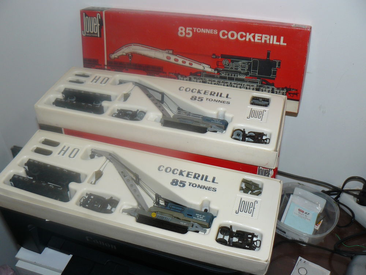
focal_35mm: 36
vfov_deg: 39.7
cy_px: 138
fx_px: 381
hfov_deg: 51.4
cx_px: 183
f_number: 2.8
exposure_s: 1/30
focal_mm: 6
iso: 100
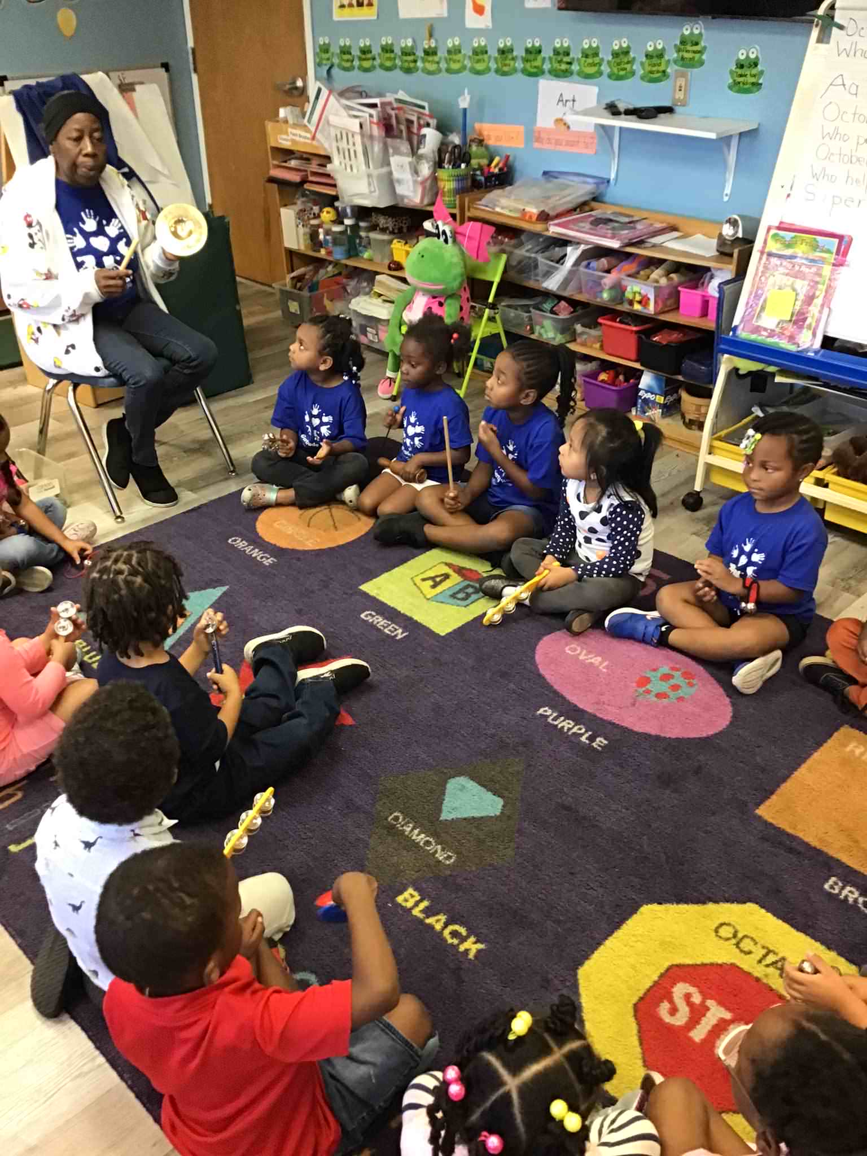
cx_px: 434
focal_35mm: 31
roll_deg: +1.6
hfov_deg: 45.4
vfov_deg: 58.4
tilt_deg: -30.2
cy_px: 578
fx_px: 1035
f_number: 2.4
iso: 125
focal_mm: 3.3
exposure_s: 1/30
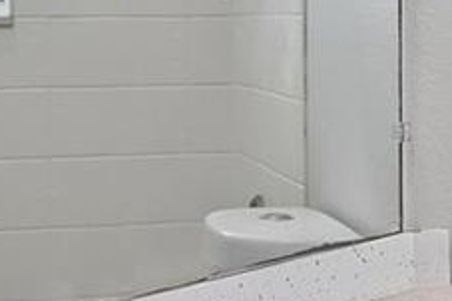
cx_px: 641
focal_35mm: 120
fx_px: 1506
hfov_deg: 15.9
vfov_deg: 11.3
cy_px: -12
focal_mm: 17
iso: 400
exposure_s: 1/25
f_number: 8
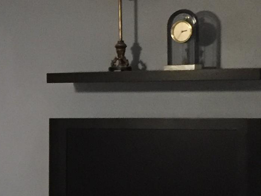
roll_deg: +0.1
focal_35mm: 124
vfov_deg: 11.9
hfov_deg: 15.2
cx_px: -72
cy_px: 121
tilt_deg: -2.0
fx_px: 935
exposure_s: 1/15
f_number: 2.2
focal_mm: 4.15
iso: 250
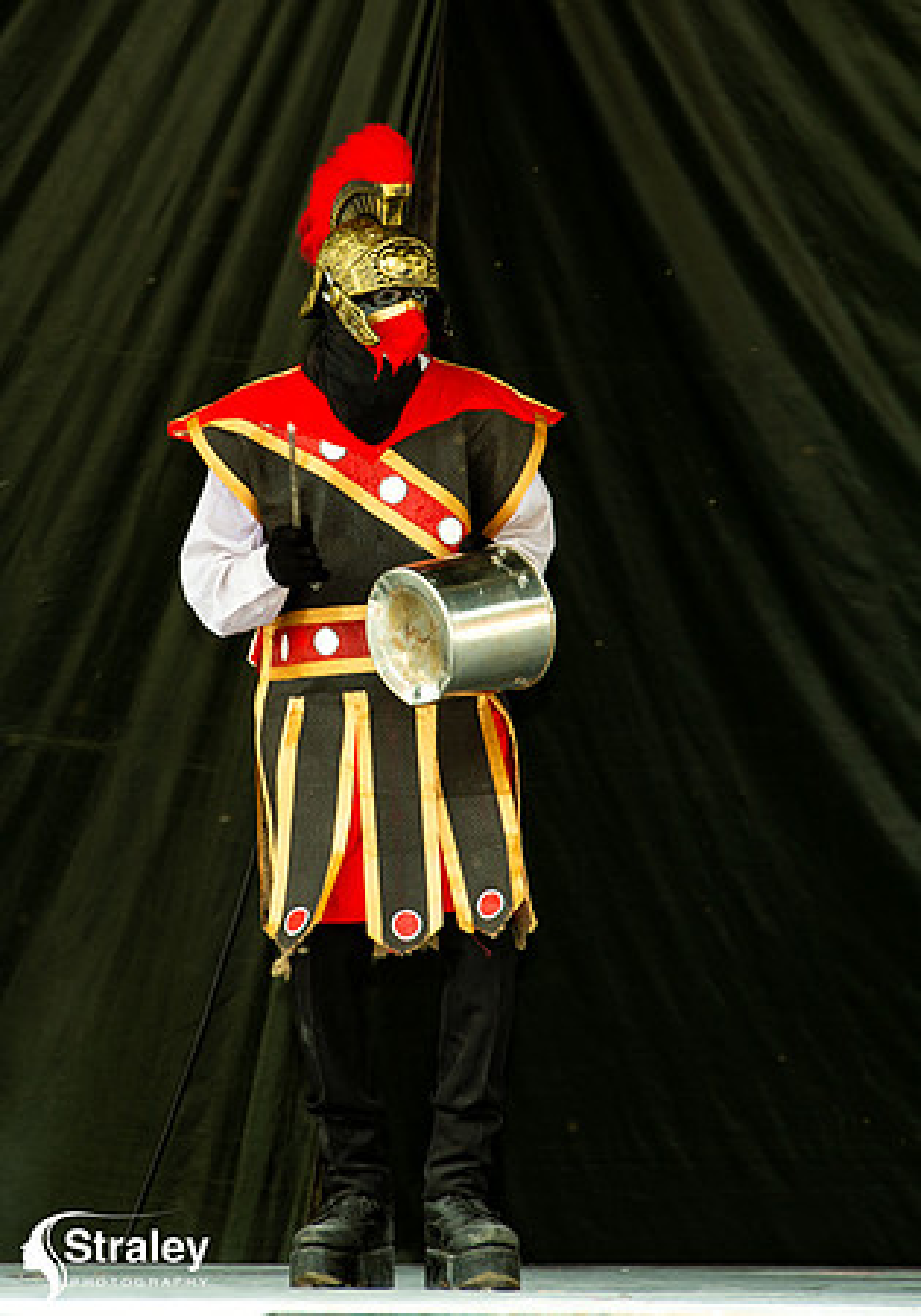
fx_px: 14744
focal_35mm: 397
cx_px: 237
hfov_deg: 3.6
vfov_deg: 5.1
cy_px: 396
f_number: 5.6
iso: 160
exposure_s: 1/200
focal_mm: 190
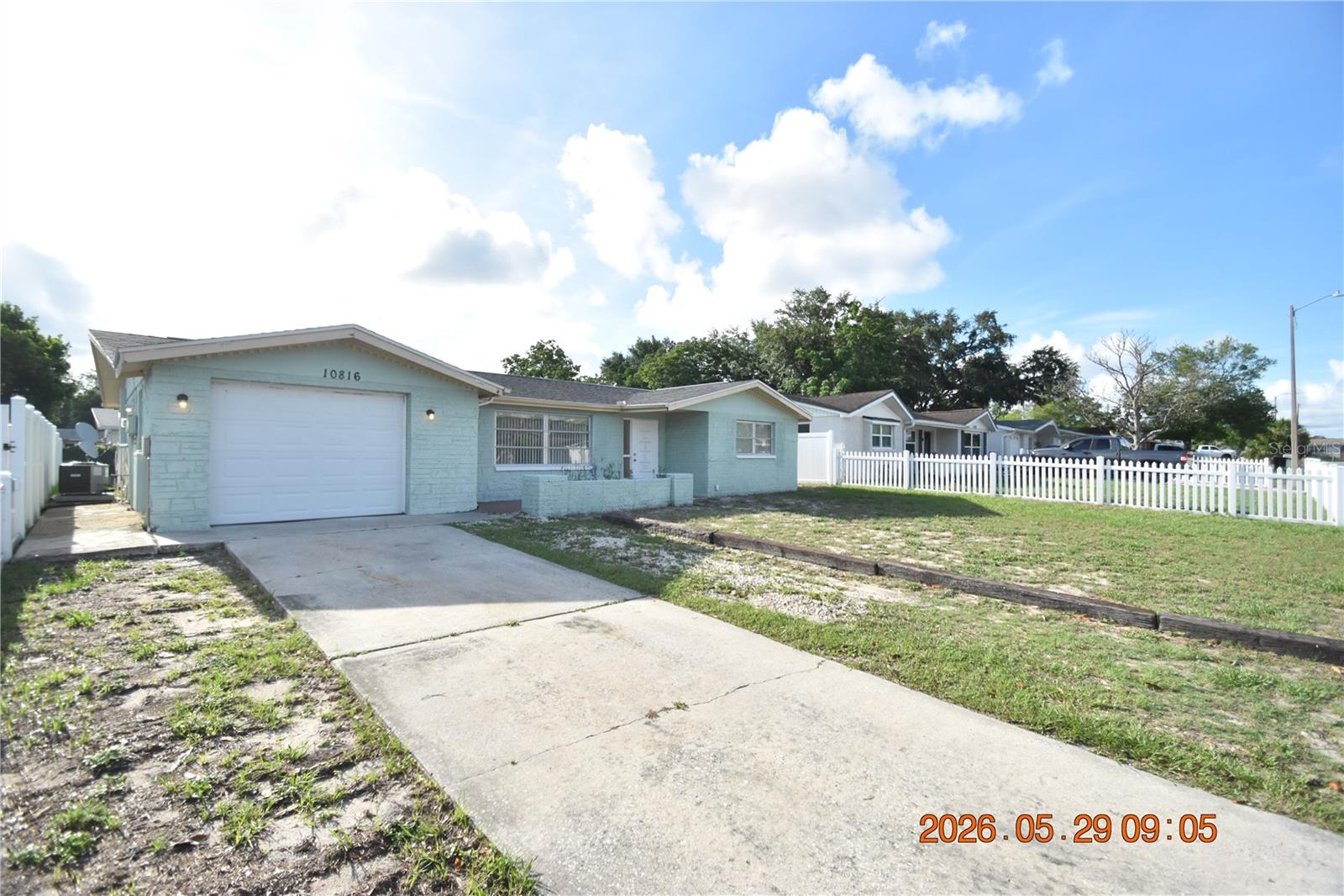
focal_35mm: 15
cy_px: 448
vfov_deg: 77.3
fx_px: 560
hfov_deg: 100.4
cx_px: 672
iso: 800
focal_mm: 10
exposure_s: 1/4000
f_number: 3.5
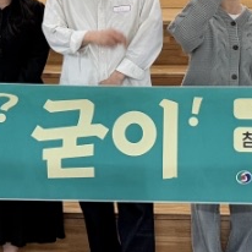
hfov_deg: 13.2
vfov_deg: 13.1
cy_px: 1
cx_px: 163
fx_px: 1087
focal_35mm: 132
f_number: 1.78
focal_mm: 6.76
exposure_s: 1/60
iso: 320
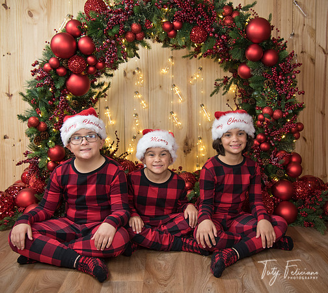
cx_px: 178
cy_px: 146
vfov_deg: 38.9
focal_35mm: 41
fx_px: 415
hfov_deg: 43.1
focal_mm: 34
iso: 1000
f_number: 4
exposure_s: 1/60
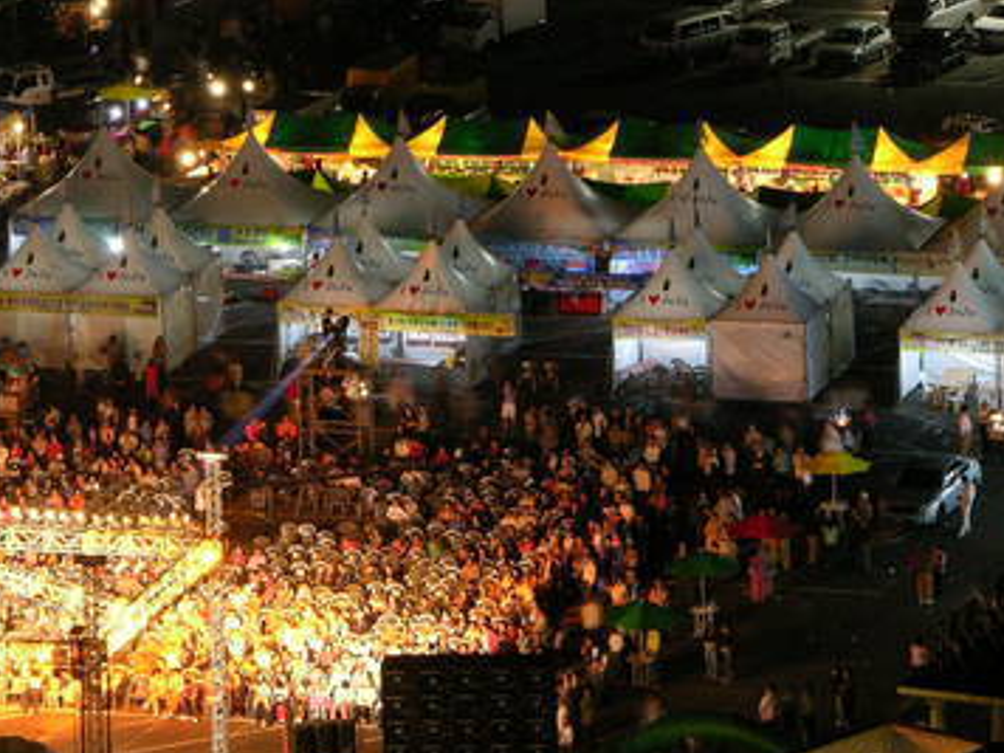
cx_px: 485
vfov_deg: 5.4
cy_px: 241
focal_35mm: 275
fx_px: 7976
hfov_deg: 7.2
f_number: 6.8
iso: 200
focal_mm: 34.7
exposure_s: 1
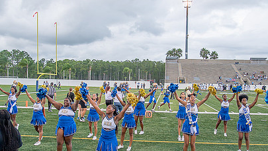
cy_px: 86
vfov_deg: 32.8
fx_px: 256
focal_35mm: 36
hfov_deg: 55.3
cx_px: 140
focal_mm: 24
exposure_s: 1/250
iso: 400
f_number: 4
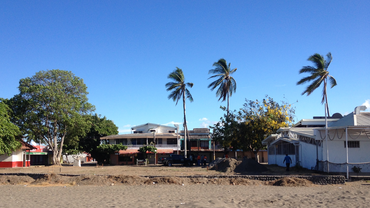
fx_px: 383
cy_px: 132
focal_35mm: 39
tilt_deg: +0.9
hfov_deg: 51.6
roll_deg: +0.5
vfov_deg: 30.3
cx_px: 184
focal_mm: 4.28
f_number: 2.4
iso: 50
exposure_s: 1/1453
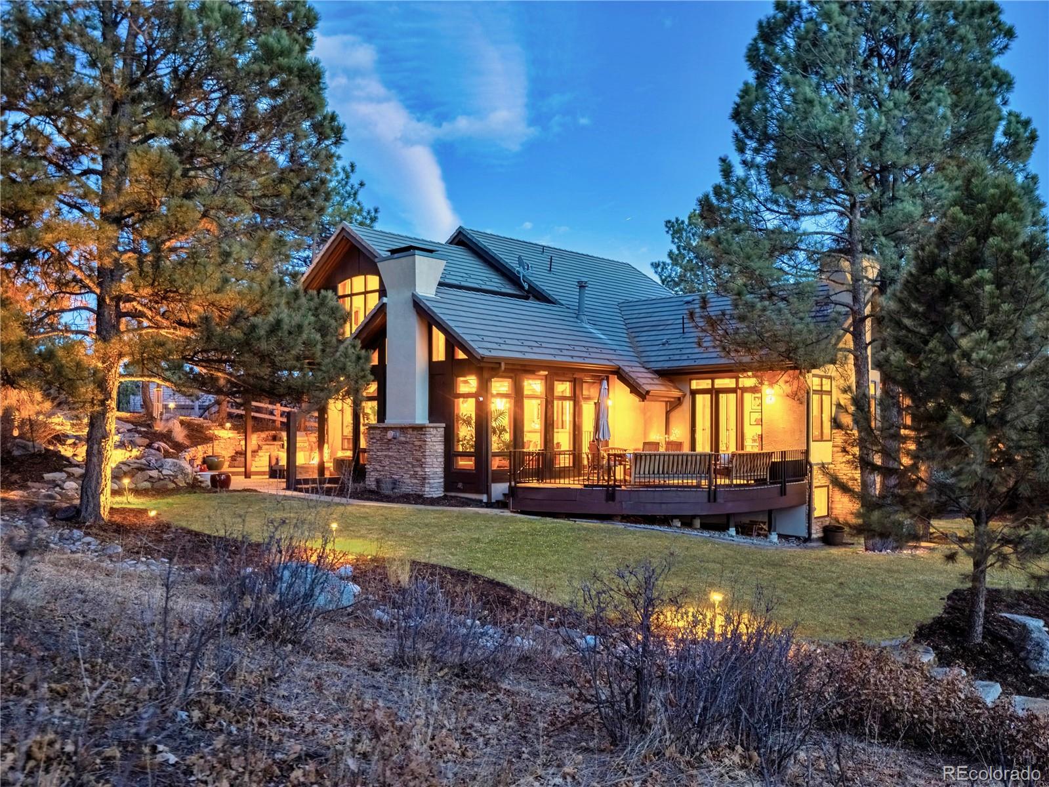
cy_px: 394
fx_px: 909
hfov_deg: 60.0
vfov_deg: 46.8
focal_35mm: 30
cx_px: 524
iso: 640
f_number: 3.6
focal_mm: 15
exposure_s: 1/10
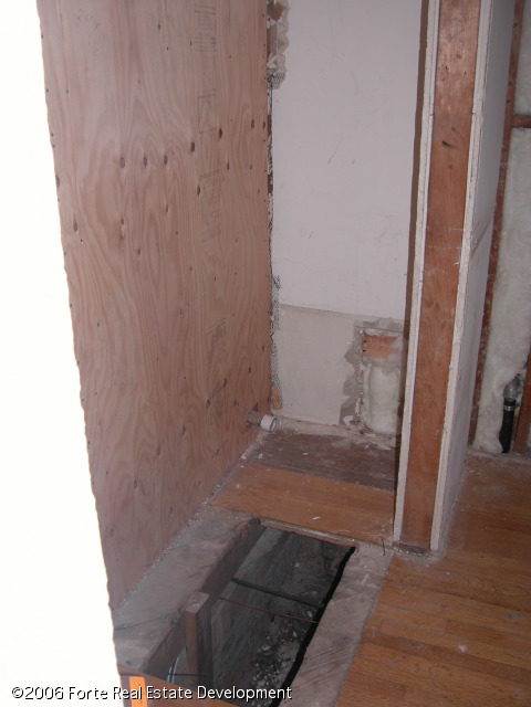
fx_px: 716
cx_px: 266
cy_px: 354
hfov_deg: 40.7
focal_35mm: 35
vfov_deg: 52.6
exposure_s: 1/60
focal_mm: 8.9
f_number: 2.8
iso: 100
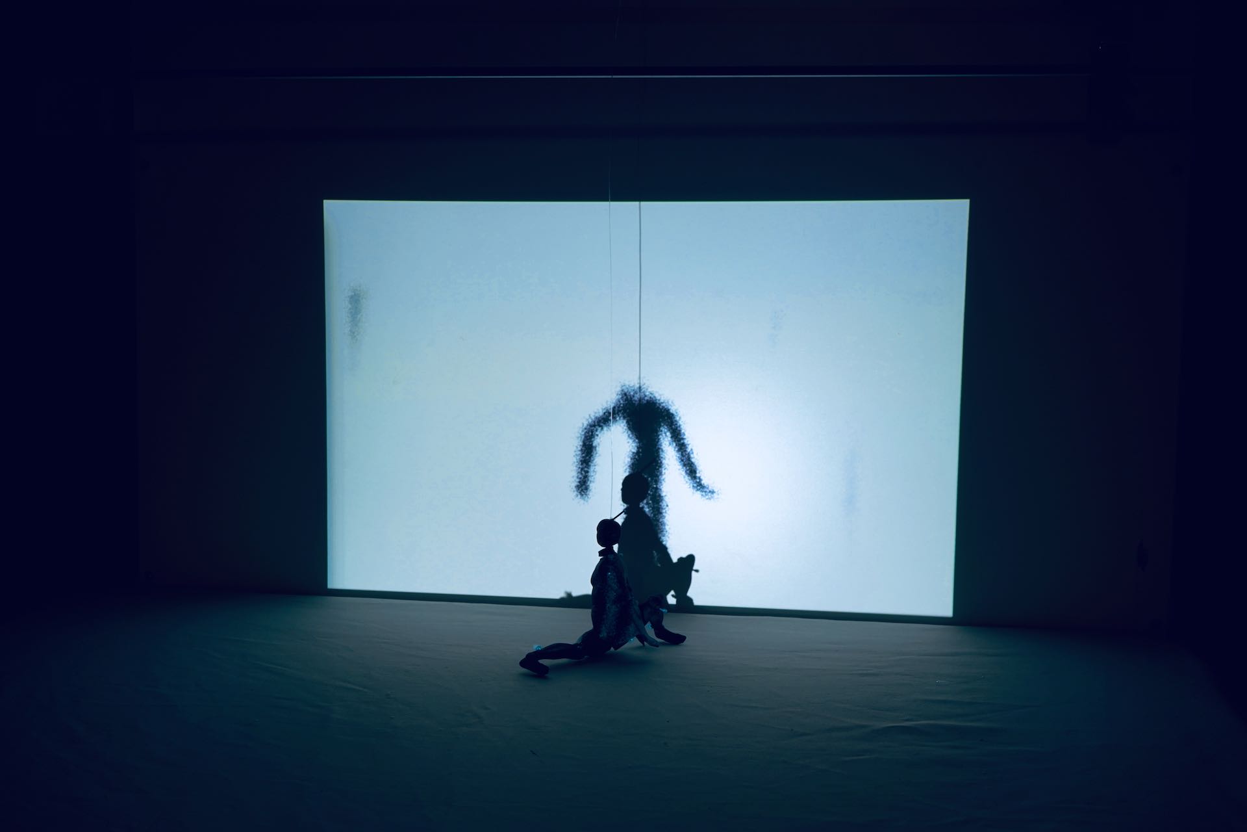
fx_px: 1455
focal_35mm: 42
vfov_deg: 31.9
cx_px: 624
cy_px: 416
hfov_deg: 46.4
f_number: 11
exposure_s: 1/80
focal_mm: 42
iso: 640
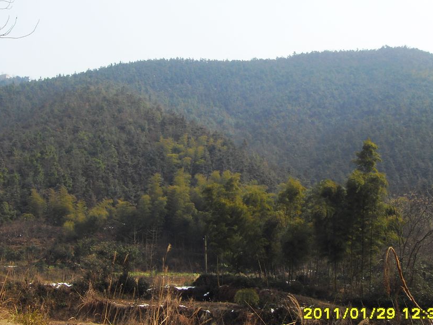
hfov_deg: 33.8
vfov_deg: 25.6
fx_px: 713
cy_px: 127
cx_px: 196
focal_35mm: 57
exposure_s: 1/180
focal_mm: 6.6
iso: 80
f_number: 6.2
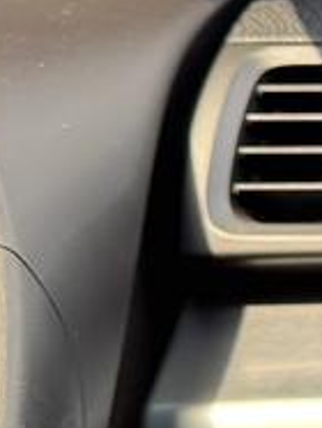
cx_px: 1258
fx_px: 2042
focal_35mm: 165
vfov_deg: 11.9
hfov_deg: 7.0
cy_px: 398
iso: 160
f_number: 1.78
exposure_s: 1/203
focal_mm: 6.76
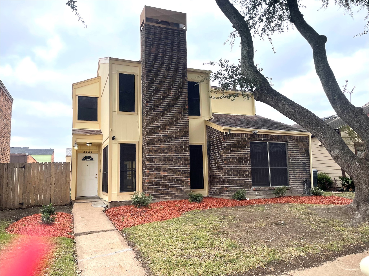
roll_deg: +2.0
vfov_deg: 53.1
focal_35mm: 26
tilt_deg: +6.8
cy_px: 138
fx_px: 277
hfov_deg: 67.3
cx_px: 184
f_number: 1.6
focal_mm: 4.2
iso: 32
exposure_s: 1/831
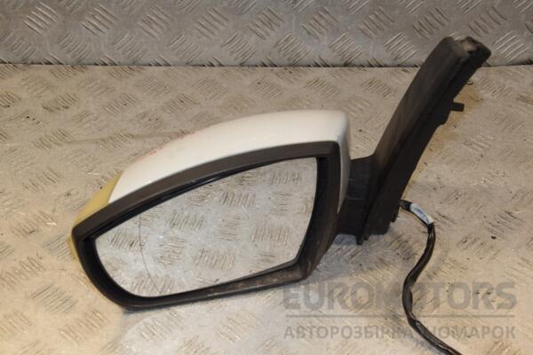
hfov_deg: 31.9
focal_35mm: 63
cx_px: 266
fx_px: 933
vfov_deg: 21.6
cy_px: 178
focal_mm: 42
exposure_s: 1/200
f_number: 9
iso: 800
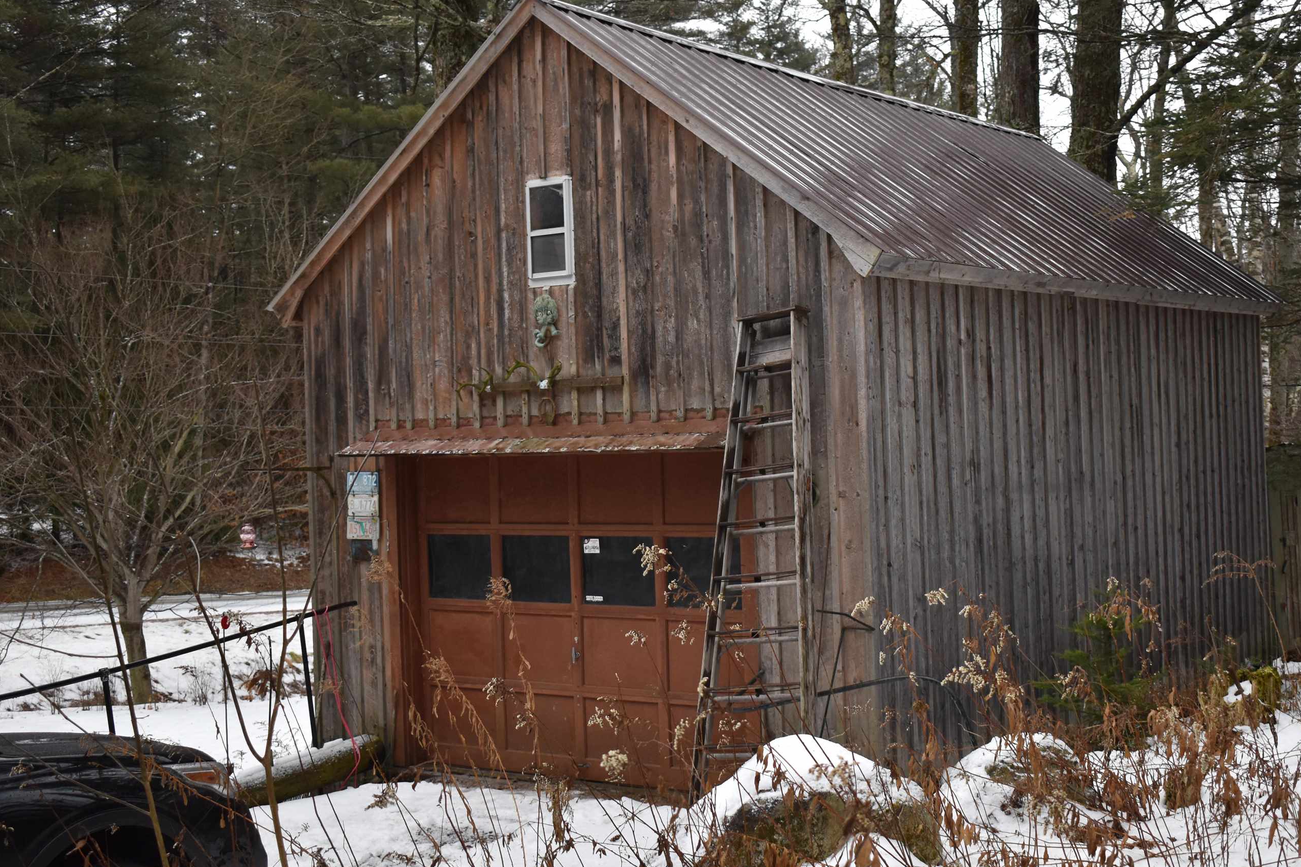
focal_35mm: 47
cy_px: 384
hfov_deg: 41.8
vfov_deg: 28.6
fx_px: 1698
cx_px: 742
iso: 400
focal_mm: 26
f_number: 4
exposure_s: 1/250
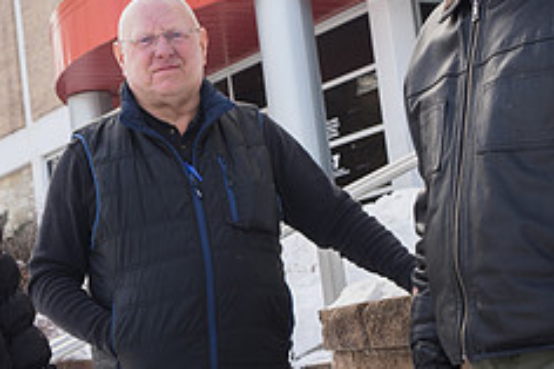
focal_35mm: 88
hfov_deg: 23.1
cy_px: 171
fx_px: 1353
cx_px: 230
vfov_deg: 15.5
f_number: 8
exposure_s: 1/100
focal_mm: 35
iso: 200
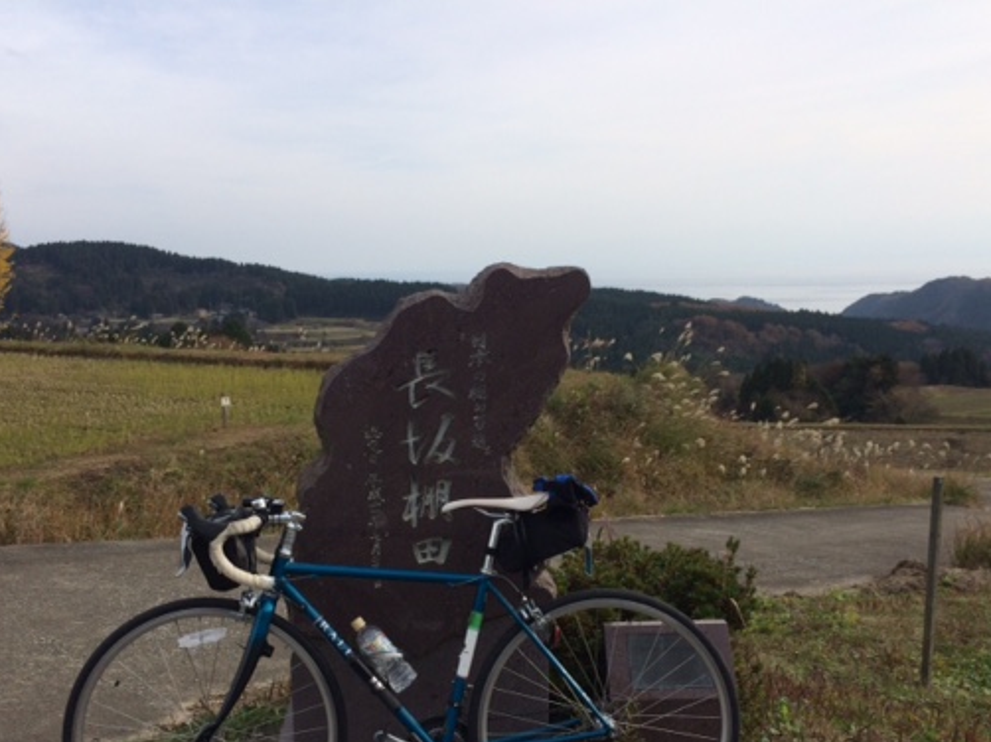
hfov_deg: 50.1
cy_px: 472
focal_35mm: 37
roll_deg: +1.1
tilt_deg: -12.4
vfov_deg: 38.3
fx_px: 1059
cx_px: 470
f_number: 2.2
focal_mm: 4.15
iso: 32
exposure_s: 1/2160
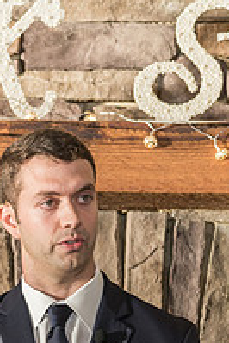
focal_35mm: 365
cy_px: 332
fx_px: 3476
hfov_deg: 3.8
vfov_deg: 5.6
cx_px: 3
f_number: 4
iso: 1000
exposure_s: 1/200
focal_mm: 114
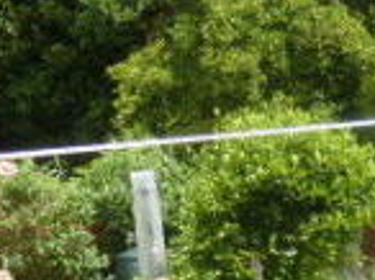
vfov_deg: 14.7
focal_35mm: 96
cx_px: 595
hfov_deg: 17.9
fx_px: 1038
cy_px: 371
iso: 100
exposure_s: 1/400
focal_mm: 4.3
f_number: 4
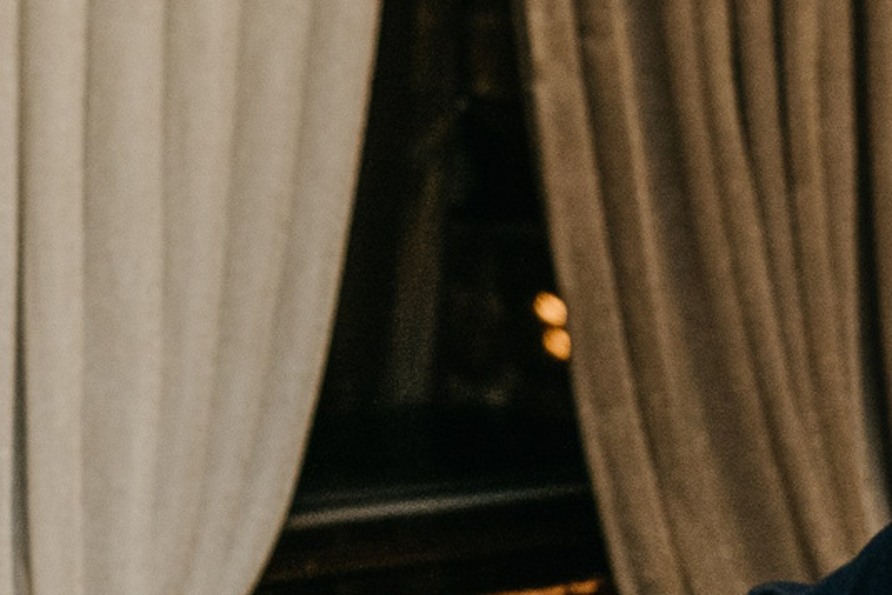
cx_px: -65
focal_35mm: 182
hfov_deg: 11.2
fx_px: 4510
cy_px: 712
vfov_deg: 7.5
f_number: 3.5
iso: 250
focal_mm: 36
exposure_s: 1/160
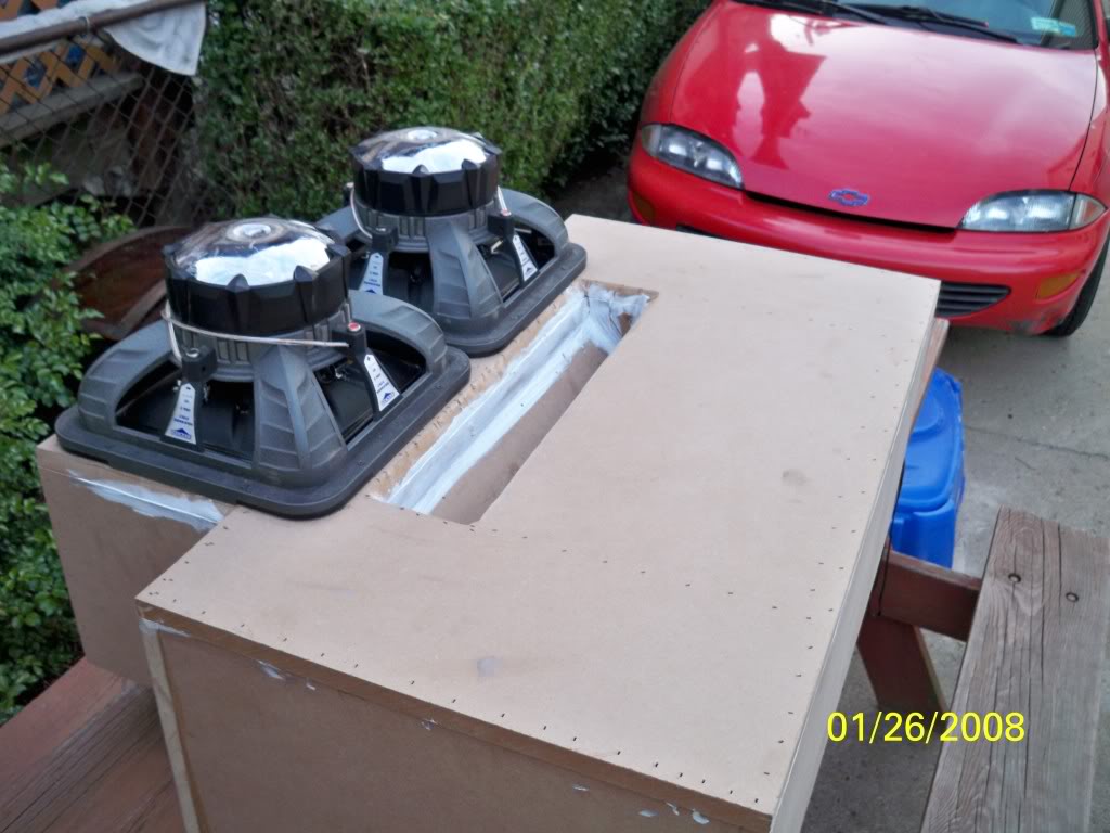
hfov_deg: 52.6
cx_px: 555
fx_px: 1122
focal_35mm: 35
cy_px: 416
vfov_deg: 40.7
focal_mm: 6.3
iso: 80
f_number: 3.1
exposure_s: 1/60
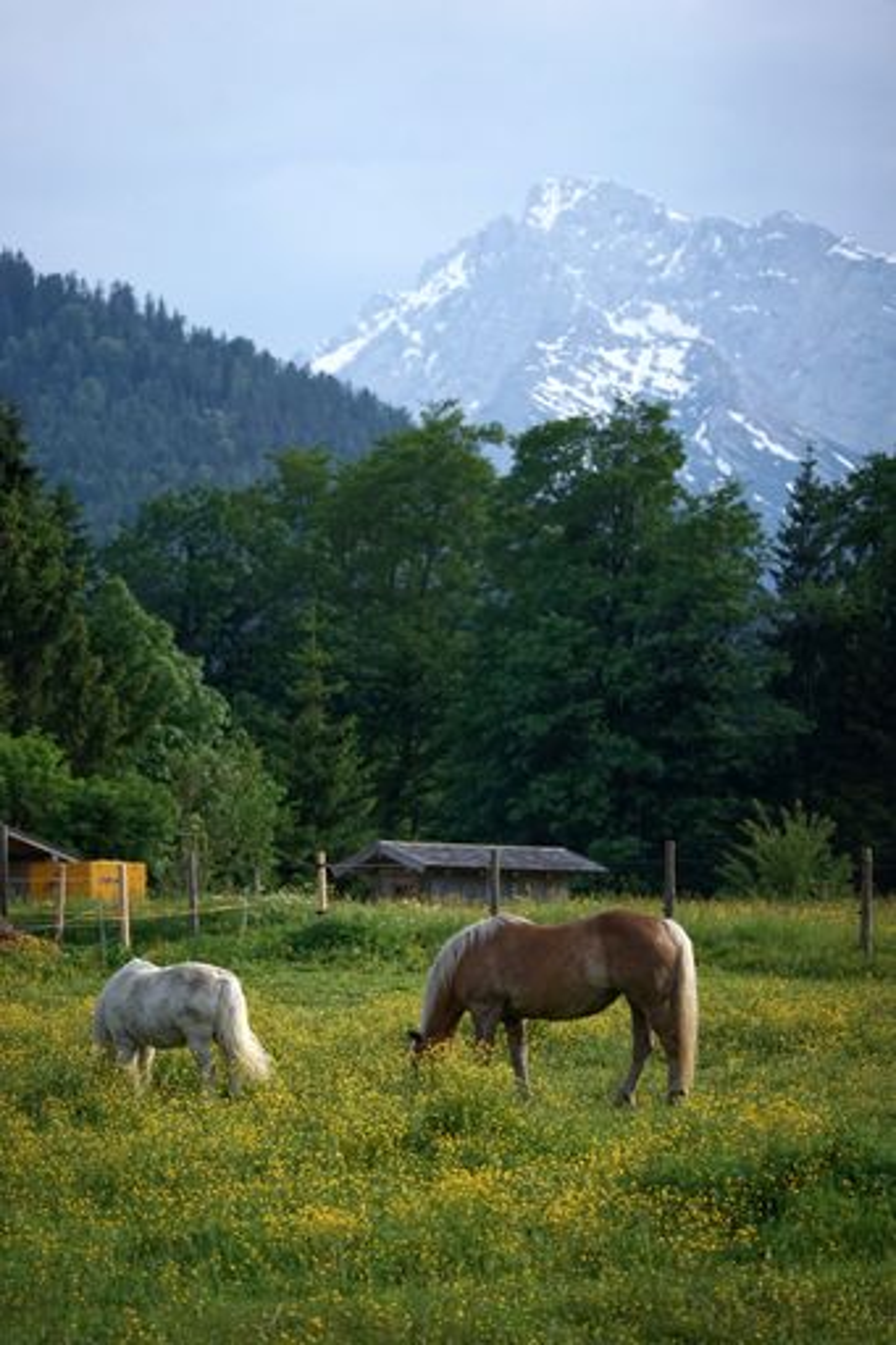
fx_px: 5902
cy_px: 672
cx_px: 448
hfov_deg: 8.7
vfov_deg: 13.0
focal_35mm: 158
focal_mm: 158
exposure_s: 1/2500
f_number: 5.6
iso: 800
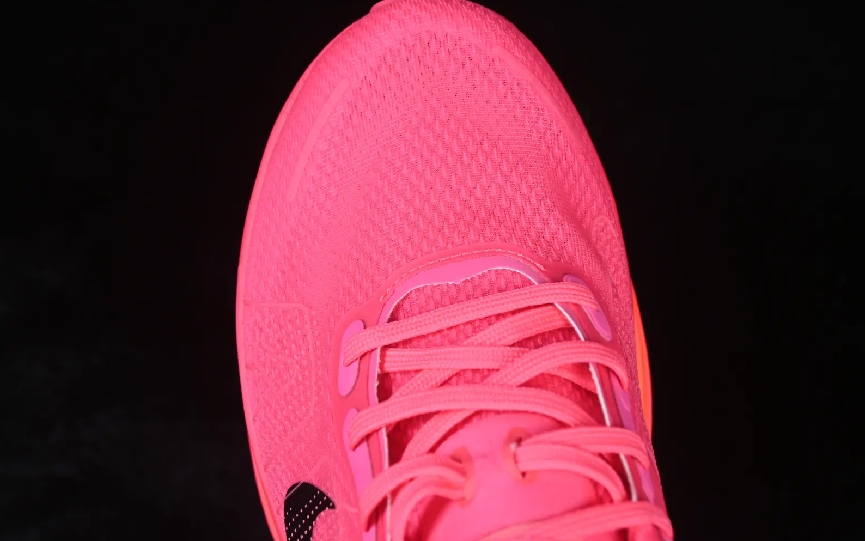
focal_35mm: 77
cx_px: 432
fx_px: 1815
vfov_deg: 16.9
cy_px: 260
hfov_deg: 26.8
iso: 160
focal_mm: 50
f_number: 7.1
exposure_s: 1/80
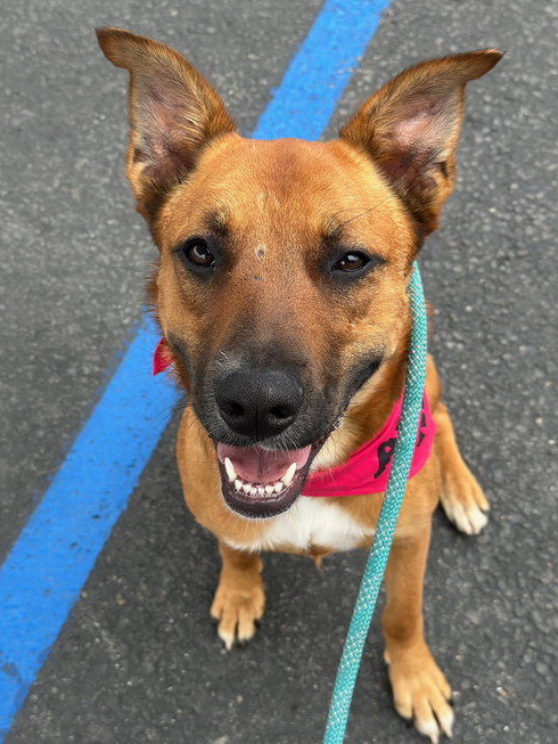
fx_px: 1053
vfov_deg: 38.9
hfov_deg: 29.7
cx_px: 279
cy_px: 371
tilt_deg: -51.5
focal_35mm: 49
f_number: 1.78
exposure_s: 1/745
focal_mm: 6.86
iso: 80
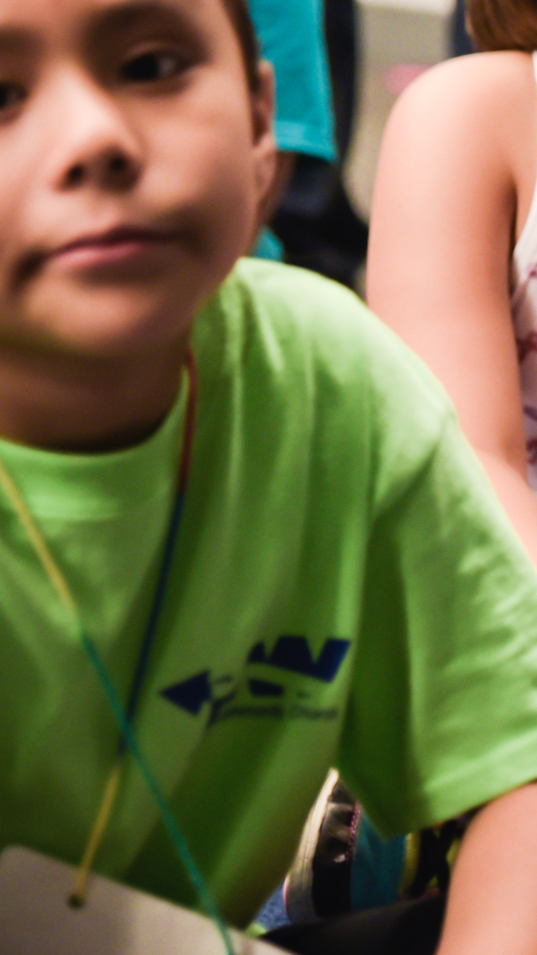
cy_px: 254
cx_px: 1229
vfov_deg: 10.5
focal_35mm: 204
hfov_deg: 5.8
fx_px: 5163
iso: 1250
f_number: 2.8
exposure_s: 1/125
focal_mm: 70
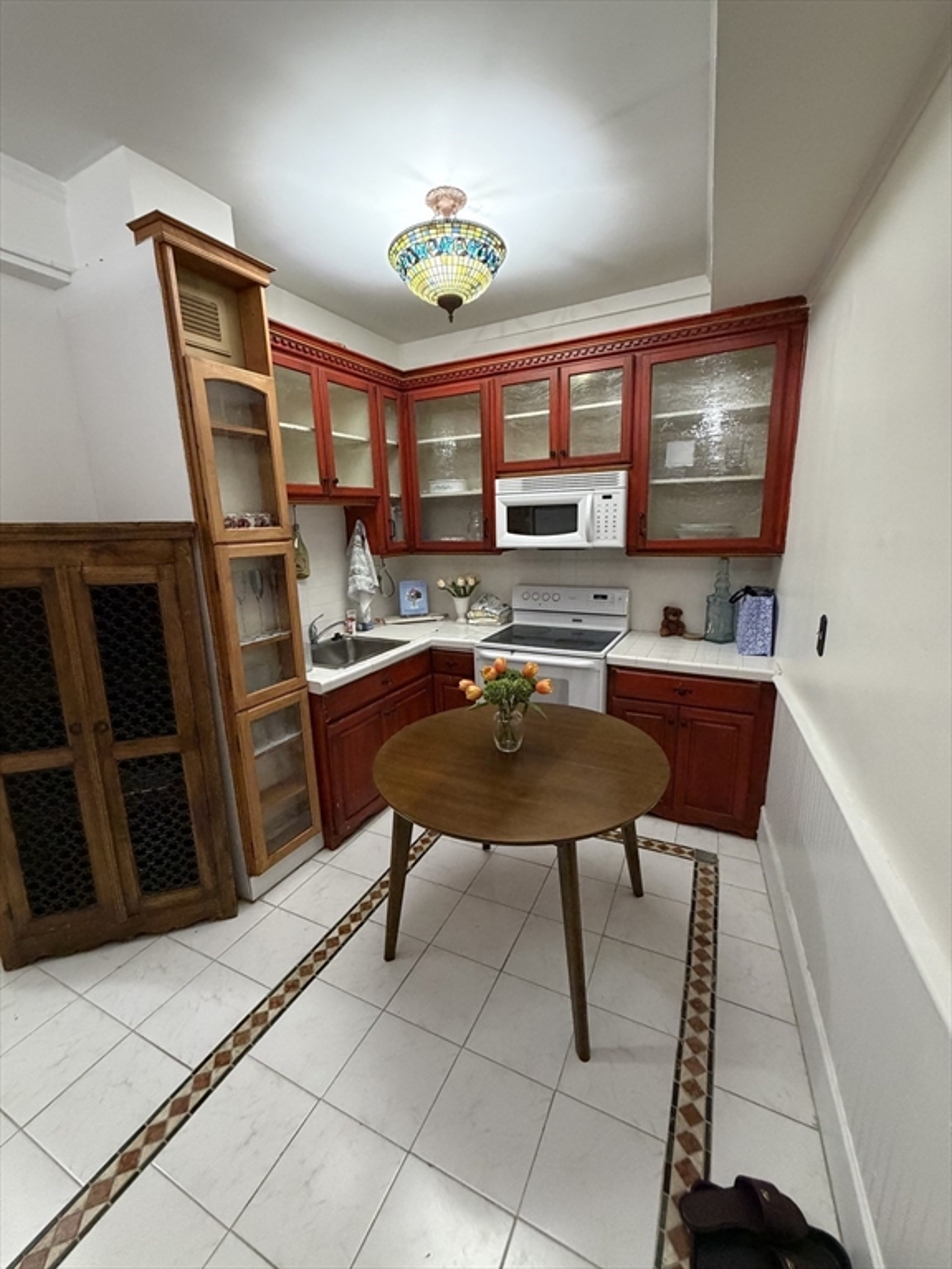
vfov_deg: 102.1
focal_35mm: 14
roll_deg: +1.7
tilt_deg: -12.1
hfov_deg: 85.7
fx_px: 513
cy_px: 634
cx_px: 476
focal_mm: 2.22
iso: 500
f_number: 2.2
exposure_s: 1/60
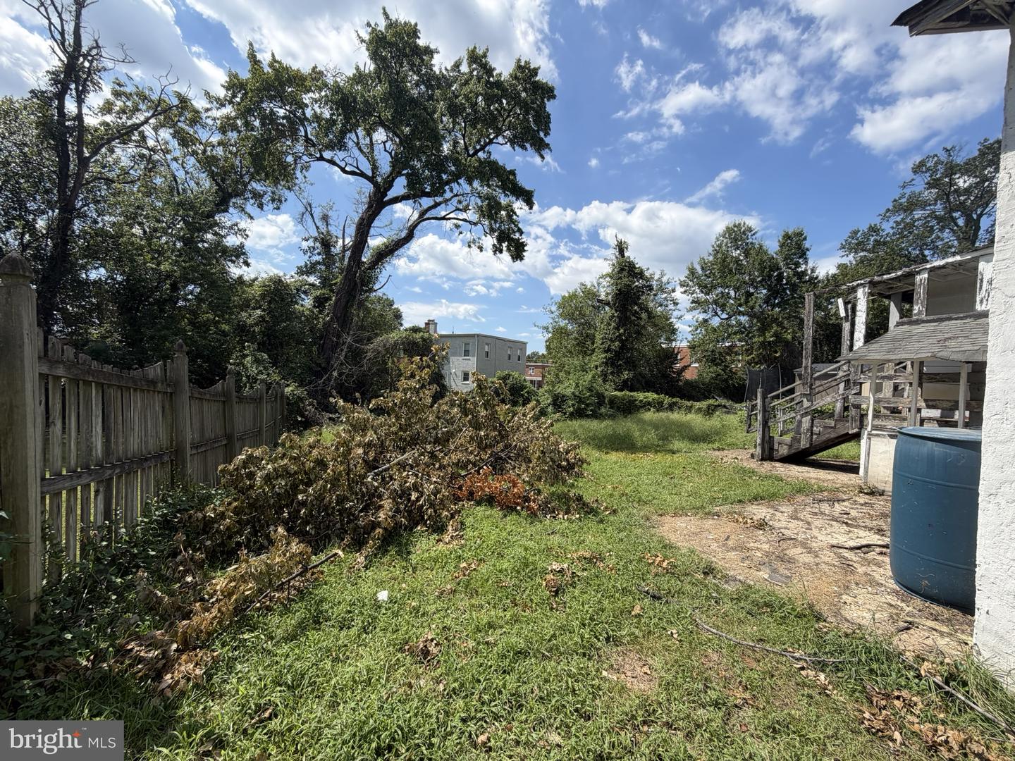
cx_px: 508
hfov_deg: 102.1
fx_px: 411
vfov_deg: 85.7
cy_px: 380
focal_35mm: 14
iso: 25
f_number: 2.2
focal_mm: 2.22
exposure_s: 1/770
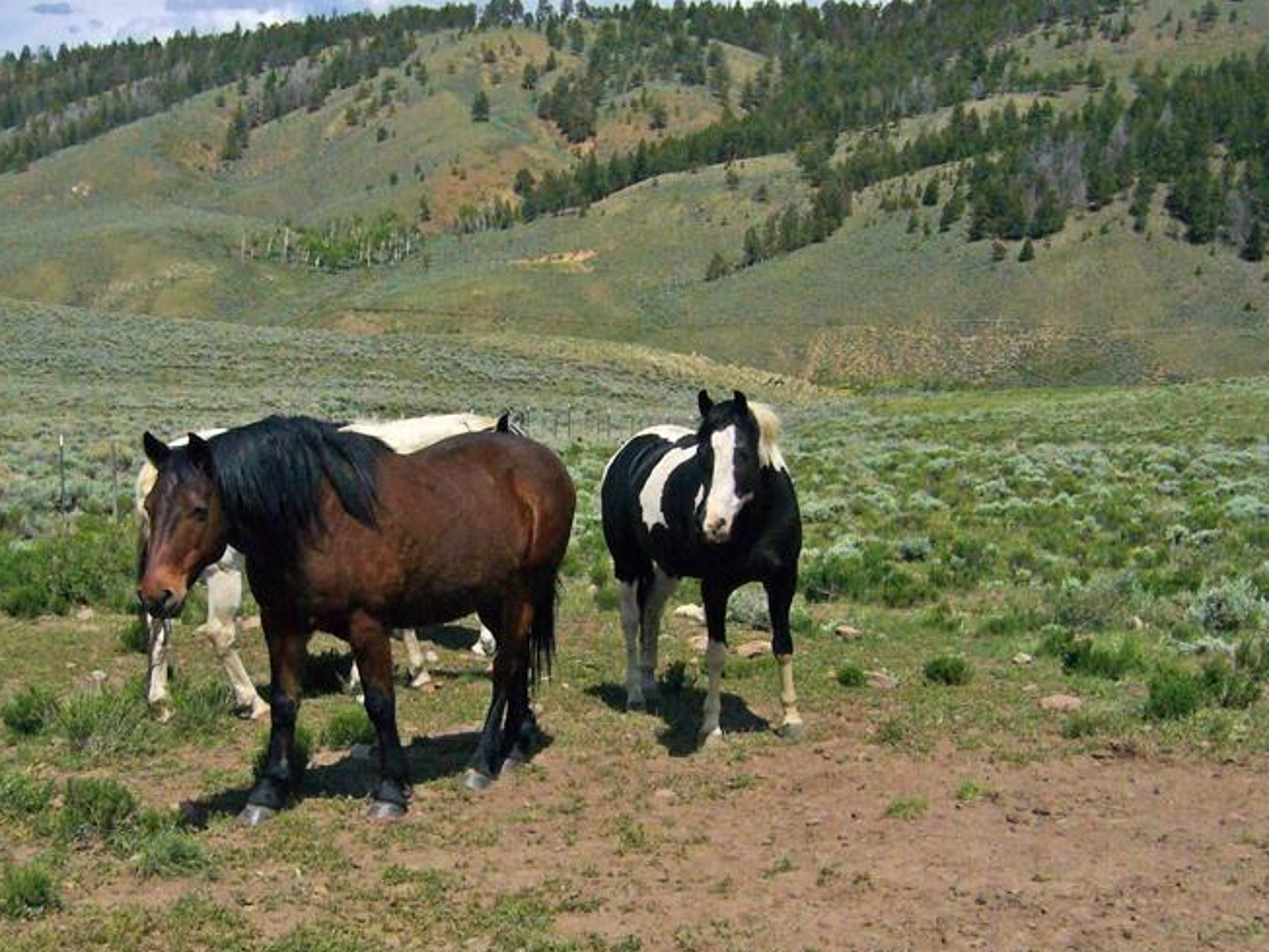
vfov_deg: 26.5
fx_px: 2016
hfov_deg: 34.9
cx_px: 537
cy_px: 528
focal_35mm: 55
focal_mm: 5.8
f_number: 5.6
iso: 80
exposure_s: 1/1600
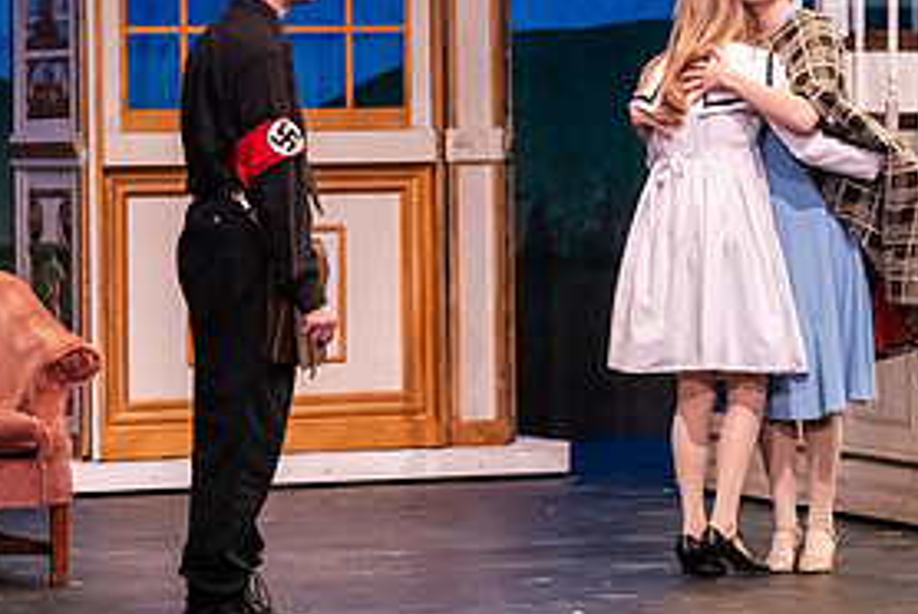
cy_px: 130
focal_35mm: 198
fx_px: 5054
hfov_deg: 10.4
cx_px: 723
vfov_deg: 6.9
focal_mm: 95
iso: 4000
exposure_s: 1/250
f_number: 3.2
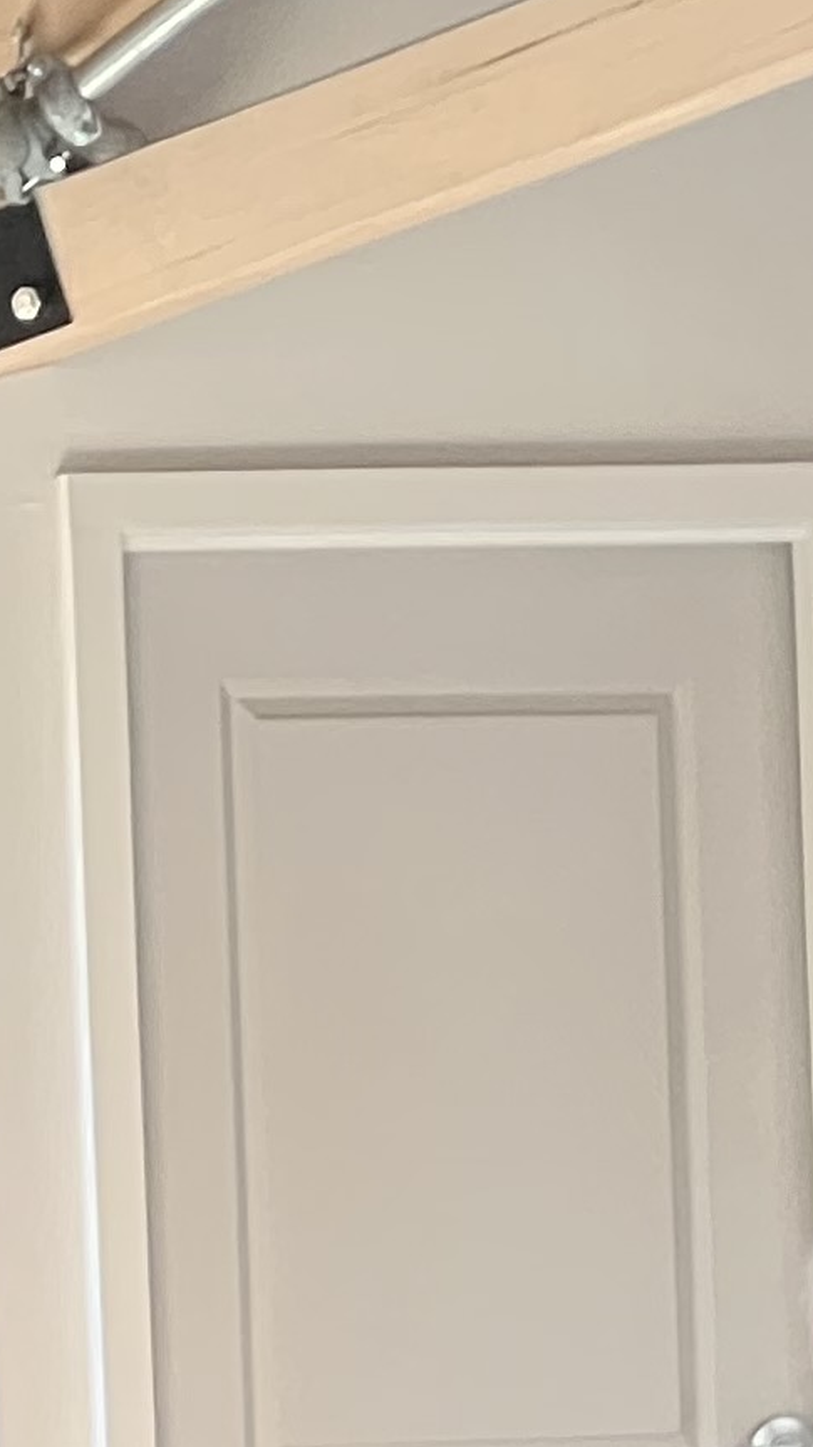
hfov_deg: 3.1
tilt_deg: -3.3
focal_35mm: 392
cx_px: -530
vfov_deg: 5.5
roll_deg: +1.9
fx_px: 15033
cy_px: 2274
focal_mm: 9
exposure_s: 1/120
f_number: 2.8
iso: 250
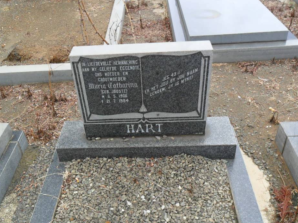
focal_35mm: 35
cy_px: 128
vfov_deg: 40.6
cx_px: 137
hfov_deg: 52.6
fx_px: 301
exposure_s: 1/180
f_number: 3.5
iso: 100
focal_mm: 4.9
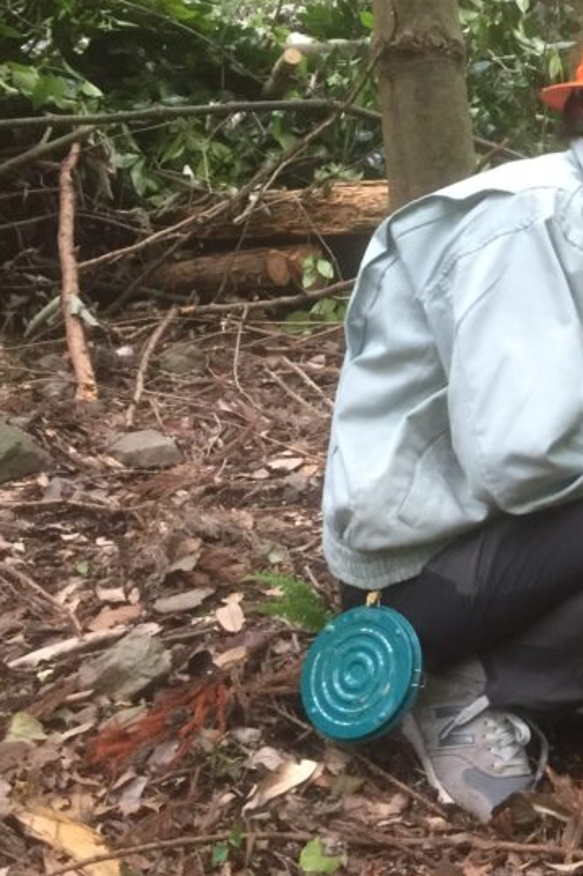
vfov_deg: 35.5
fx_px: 1361
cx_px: 755
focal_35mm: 56
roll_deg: +3.3
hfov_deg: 21.8
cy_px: 351
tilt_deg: +5.8
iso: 160
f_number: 2.2
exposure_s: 1/30
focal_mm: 4.15
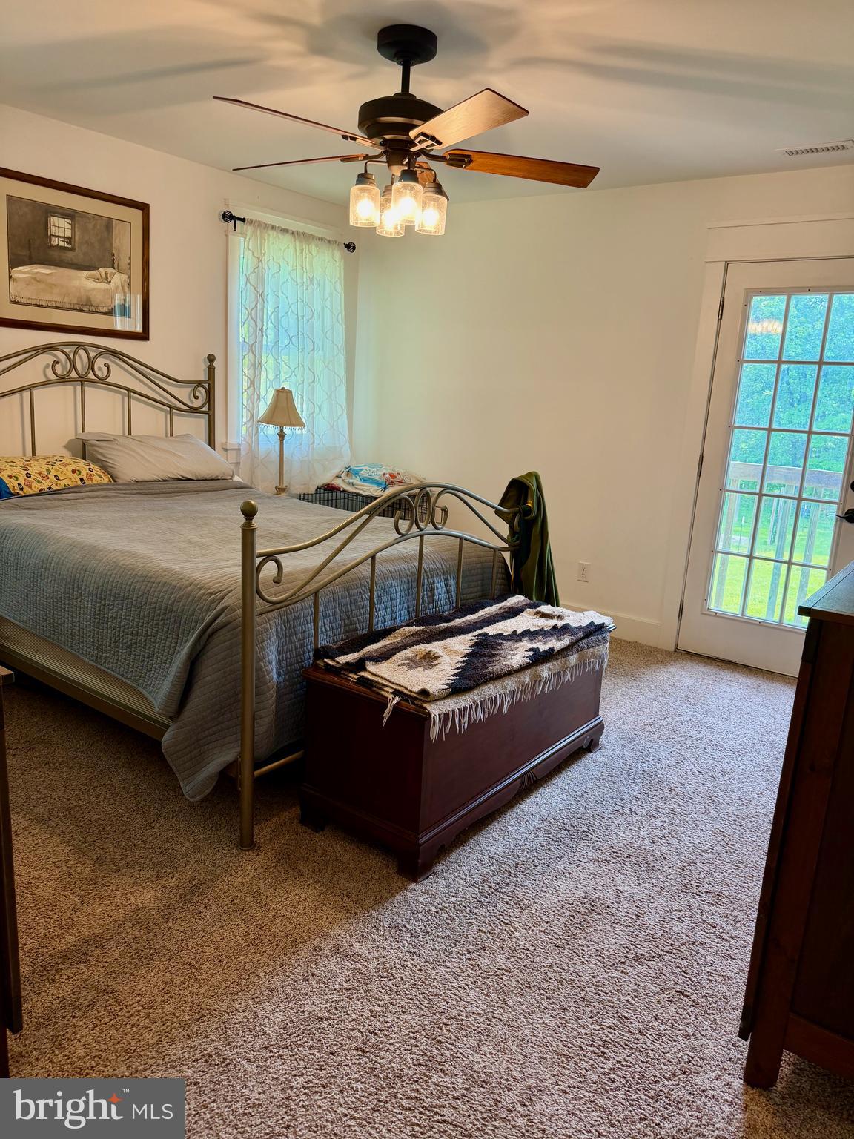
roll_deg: -2.9
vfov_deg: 71.6
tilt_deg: -12.8
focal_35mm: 24
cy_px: 570
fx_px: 789
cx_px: 427
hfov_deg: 56.8
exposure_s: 1/60
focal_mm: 6.76
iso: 125
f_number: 1.78
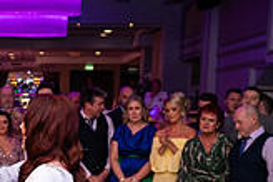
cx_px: 3
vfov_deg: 15.2
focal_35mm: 85
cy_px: 241
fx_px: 644
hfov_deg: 23.0
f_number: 3.5
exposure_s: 1/160
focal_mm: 24
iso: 500
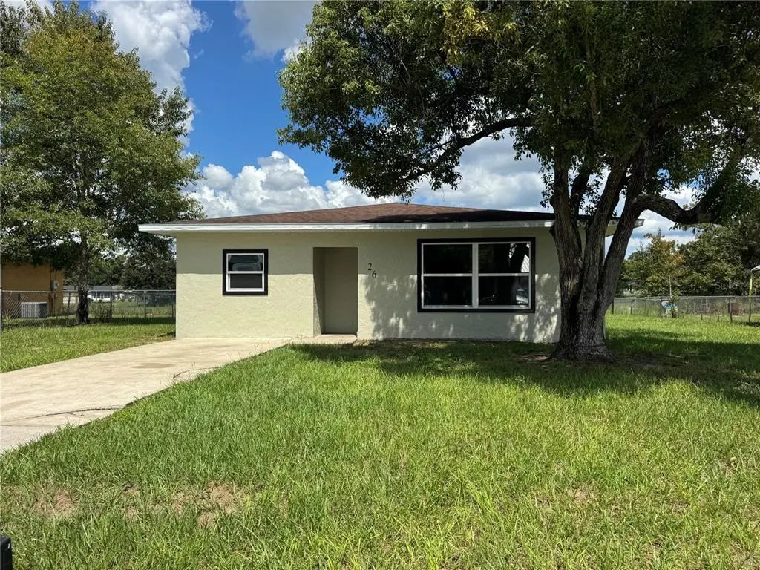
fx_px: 527
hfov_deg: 71.6
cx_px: 380
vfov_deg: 56.8
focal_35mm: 24
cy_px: 285
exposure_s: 1/5814
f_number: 1.78
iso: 80
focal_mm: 6.76
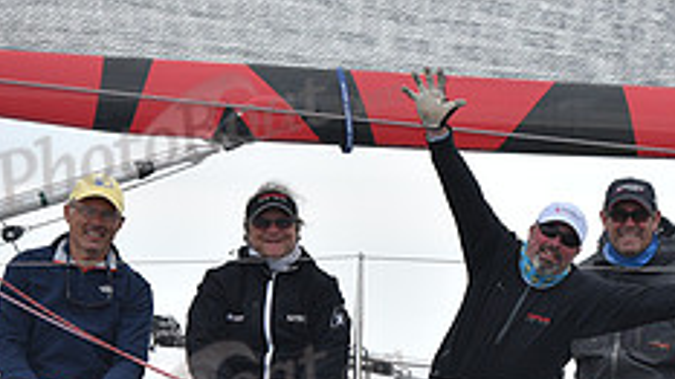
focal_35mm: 313
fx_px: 5602
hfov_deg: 6.9
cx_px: 556
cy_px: 511
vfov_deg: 3.9
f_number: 2.8
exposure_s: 1/800
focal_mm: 120
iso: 400
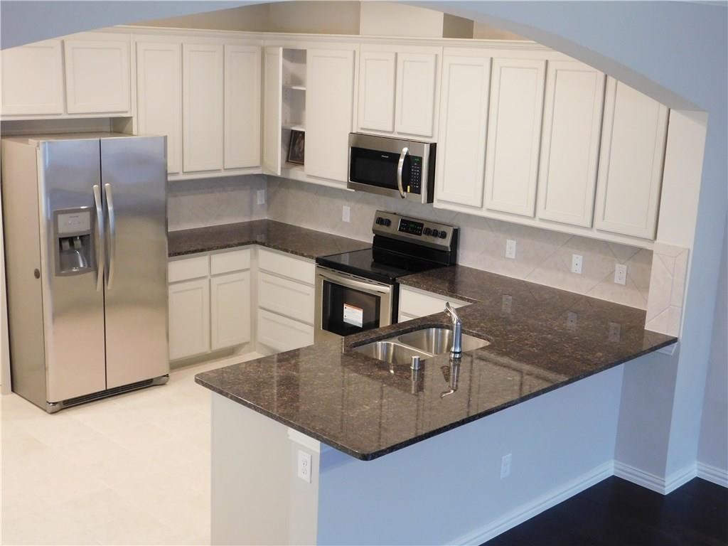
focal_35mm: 45
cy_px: 273
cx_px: 364
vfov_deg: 32.2
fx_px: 946
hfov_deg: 42.1
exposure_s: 1/20
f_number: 3.7
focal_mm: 8
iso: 400
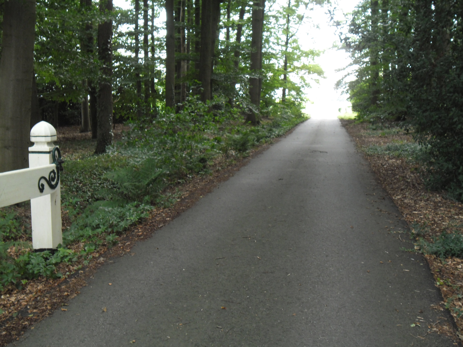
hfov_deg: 42.9
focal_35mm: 44
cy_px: 174
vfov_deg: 32.9
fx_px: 589
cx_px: 232
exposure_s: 1/45
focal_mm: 7.8
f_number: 4.5
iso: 200
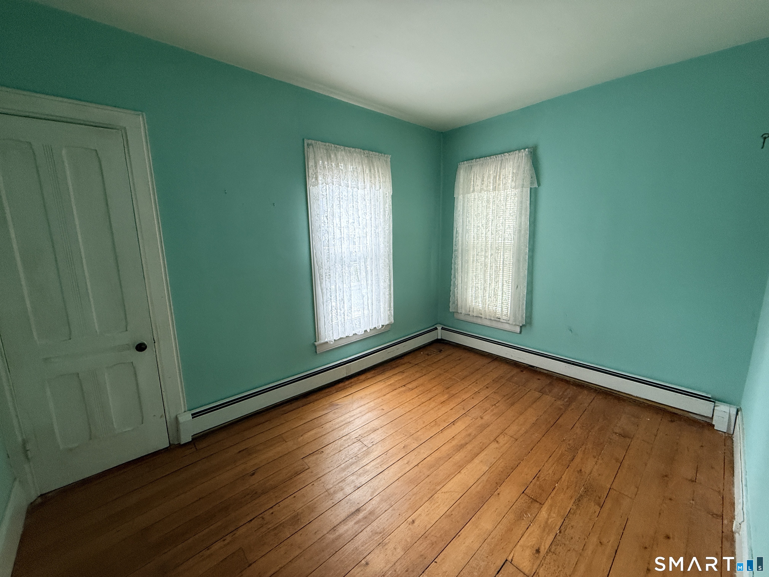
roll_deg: +0.7
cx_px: 384
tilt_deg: -10.1
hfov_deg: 102.1
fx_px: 311
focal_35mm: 14
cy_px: 288
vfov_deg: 85.7
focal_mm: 2.22
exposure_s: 1/71
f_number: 2.2
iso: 200
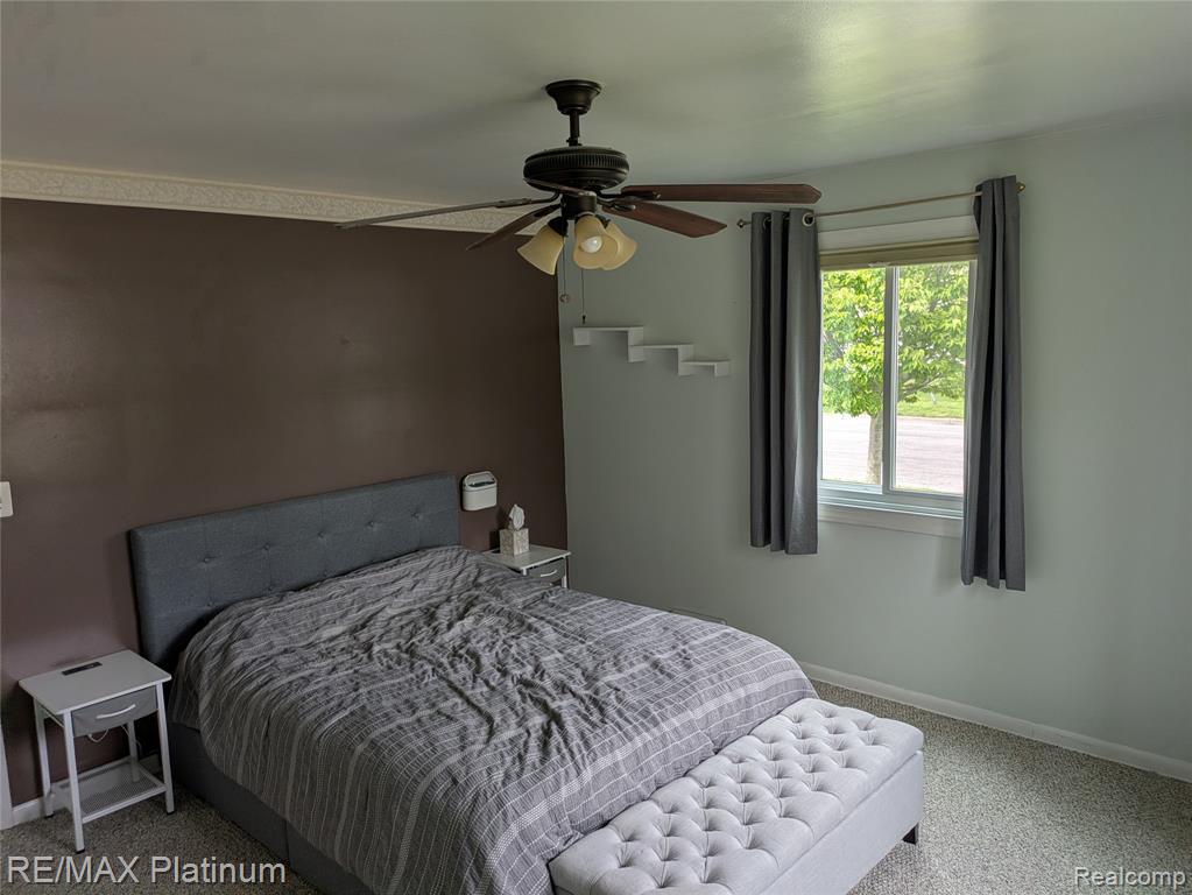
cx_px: 596
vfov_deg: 54.9
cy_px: 448
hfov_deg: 69.4
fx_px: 861
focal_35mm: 25
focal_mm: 5.43
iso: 54
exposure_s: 1/137
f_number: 1.89
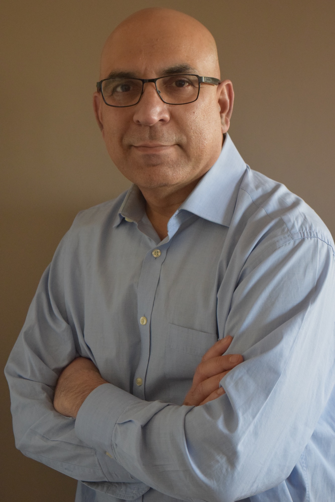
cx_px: 168
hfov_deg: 18.2
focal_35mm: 75
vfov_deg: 27.0
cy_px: 251
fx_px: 1047
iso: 2500
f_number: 5.6
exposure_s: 1/60
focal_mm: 50
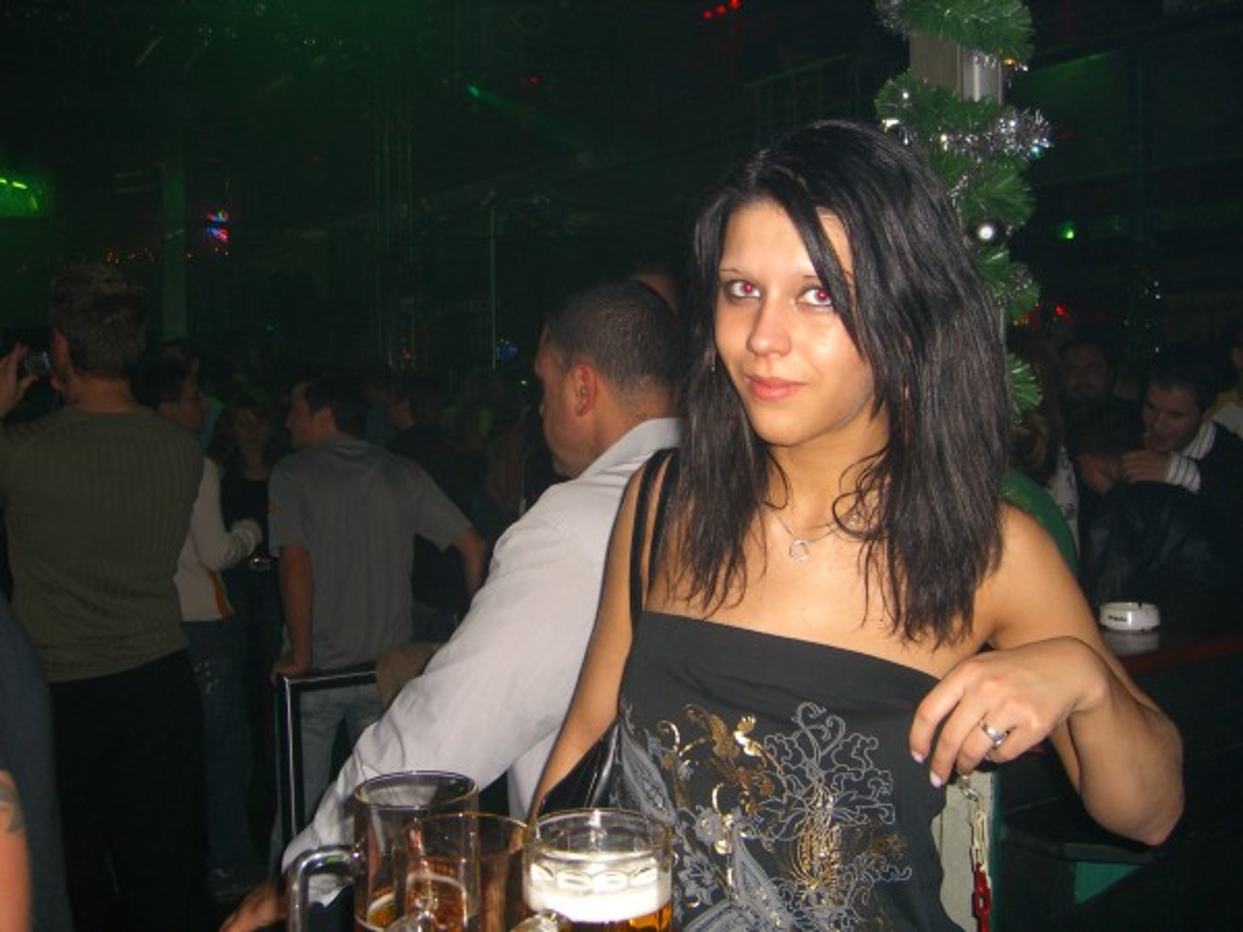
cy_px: 466
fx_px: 1365
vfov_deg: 37.7
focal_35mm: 38
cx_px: 622
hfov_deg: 49.0
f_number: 2.8
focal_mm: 7.9
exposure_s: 1/60
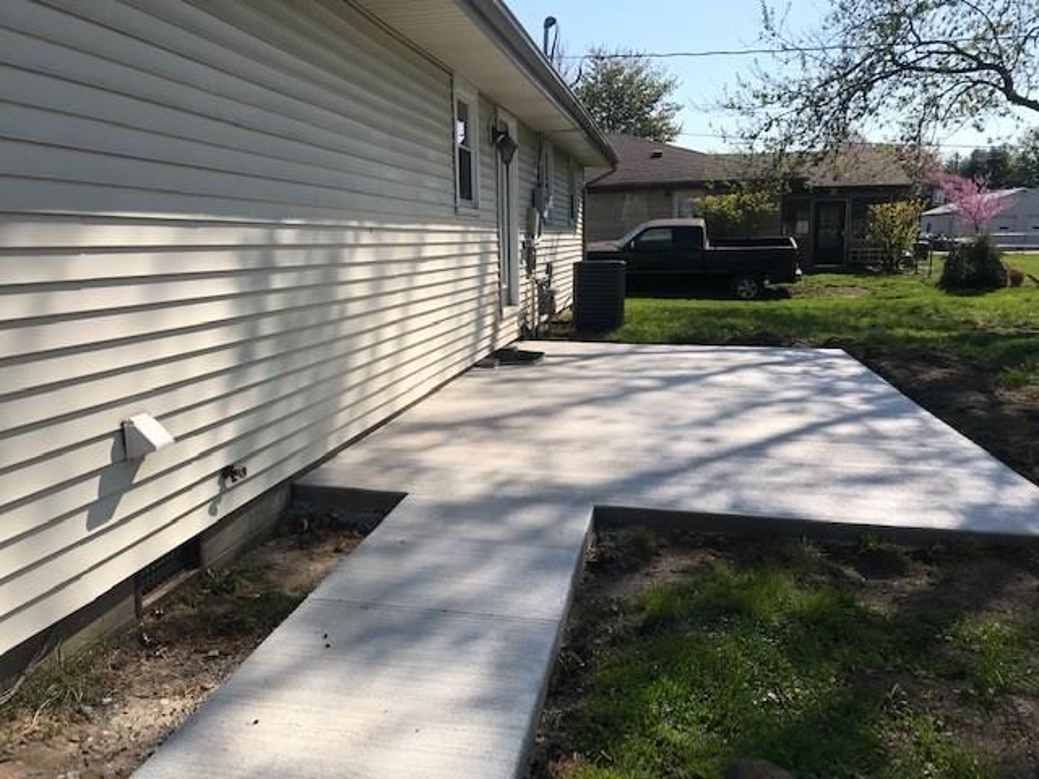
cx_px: 520
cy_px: 390
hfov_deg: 63.4
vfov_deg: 49.7
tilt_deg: -8.8
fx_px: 840
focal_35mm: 28
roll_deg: +0.4
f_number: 1.8
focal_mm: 3.99
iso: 20
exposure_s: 1/2660
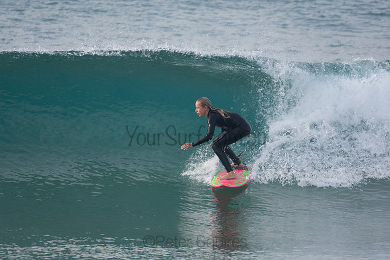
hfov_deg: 2.7
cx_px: 195
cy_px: 130
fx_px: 8127
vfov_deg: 1.8
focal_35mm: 750
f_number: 5.6
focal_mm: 500
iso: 720
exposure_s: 1/2000
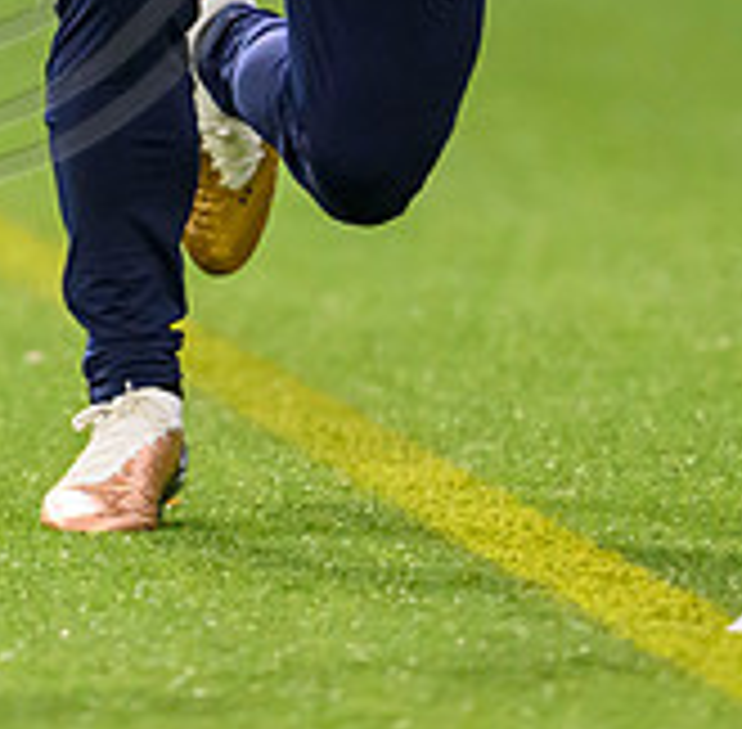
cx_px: 173
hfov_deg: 1.1
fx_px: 38451
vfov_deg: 1.1
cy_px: -256
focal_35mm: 1600
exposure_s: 1/800
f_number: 3.2
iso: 5000
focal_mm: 400
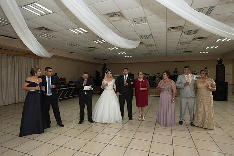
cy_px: 78
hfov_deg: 84.0
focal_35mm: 20
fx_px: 130
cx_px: 117
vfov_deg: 62.0
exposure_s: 1/100
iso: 1600
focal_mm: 20
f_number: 3.5
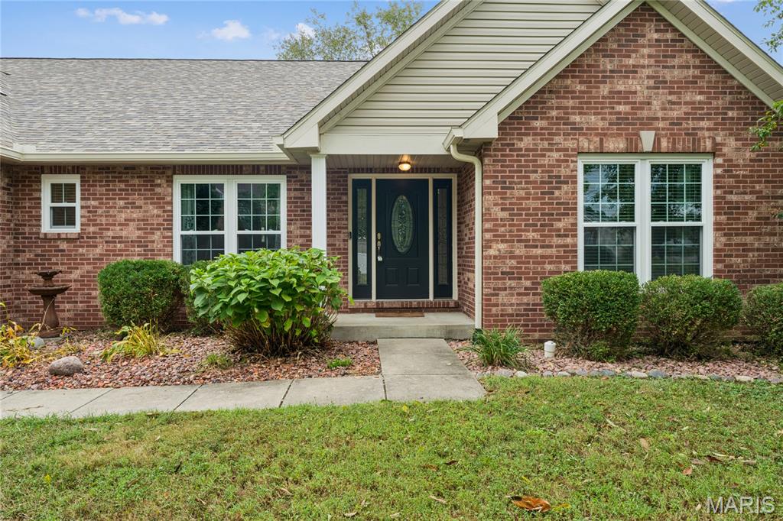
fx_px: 522
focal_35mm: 24
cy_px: 260
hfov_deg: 73.8
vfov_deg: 53.1
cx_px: 392
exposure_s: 1/3.33
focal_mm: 24
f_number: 22
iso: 100
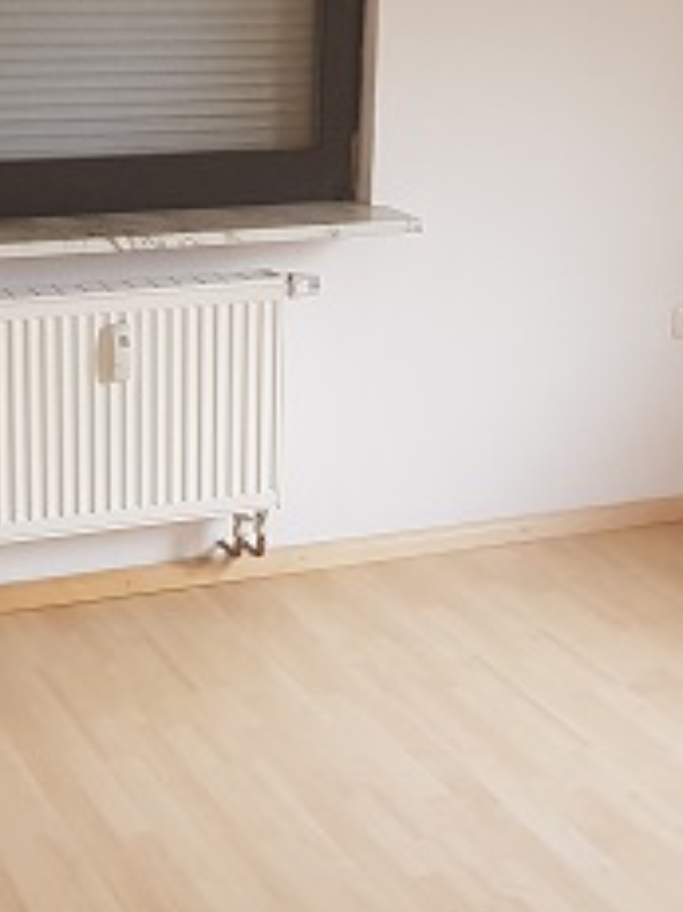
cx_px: 241
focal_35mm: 72
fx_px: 1896
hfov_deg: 20.4
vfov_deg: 27.0
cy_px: 403
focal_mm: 4.2
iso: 160
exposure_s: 1/33
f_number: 1.7
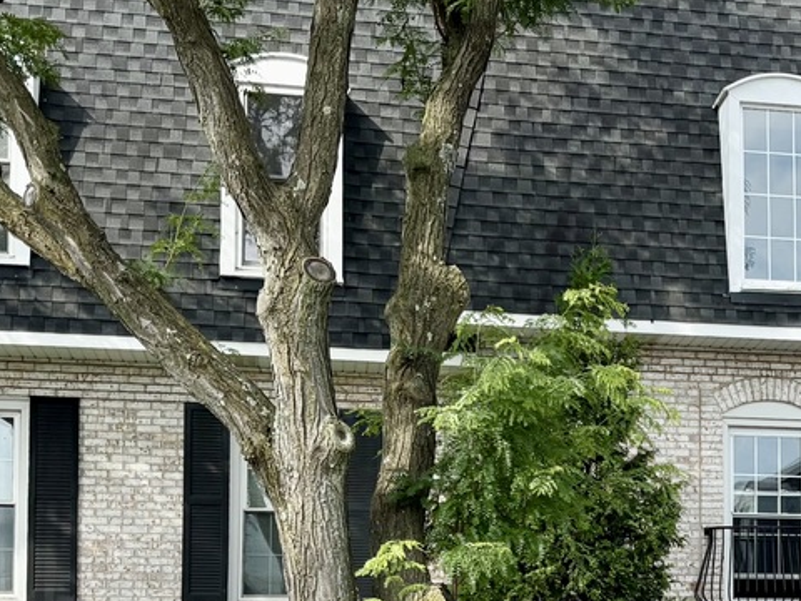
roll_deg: +0.2
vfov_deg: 18.6
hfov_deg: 24.2
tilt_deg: +7.9
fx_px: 1805
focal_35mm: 78
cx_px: 738
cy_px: 539
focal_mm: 5.96
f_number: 1.6
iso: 50
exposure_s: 1/2024
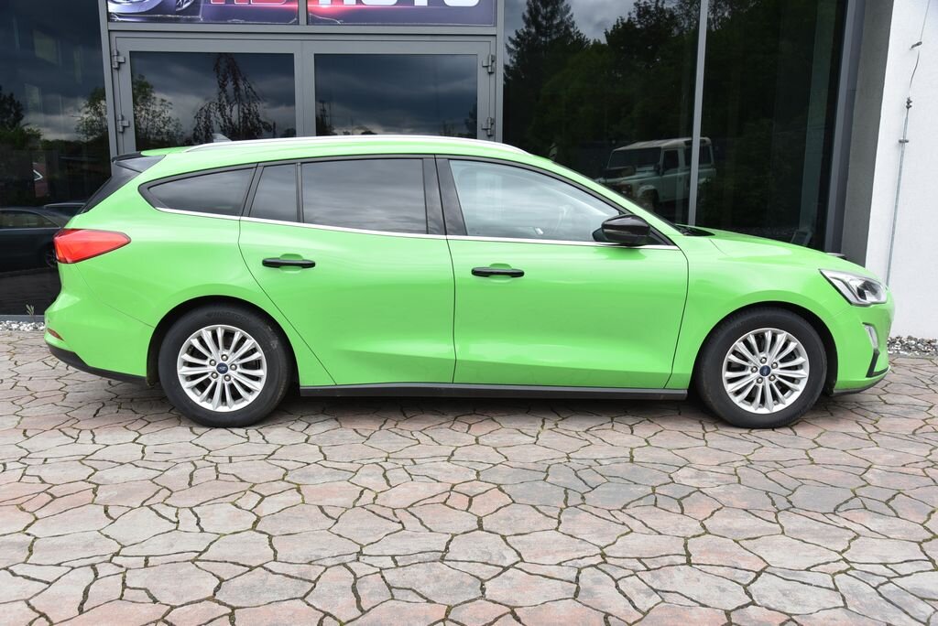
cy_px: 313
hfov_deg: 60.3
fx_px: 808
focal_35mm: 31
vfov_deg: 42.4
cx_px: 469
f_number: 7.1
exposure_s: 1/200
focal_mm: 31
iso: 500
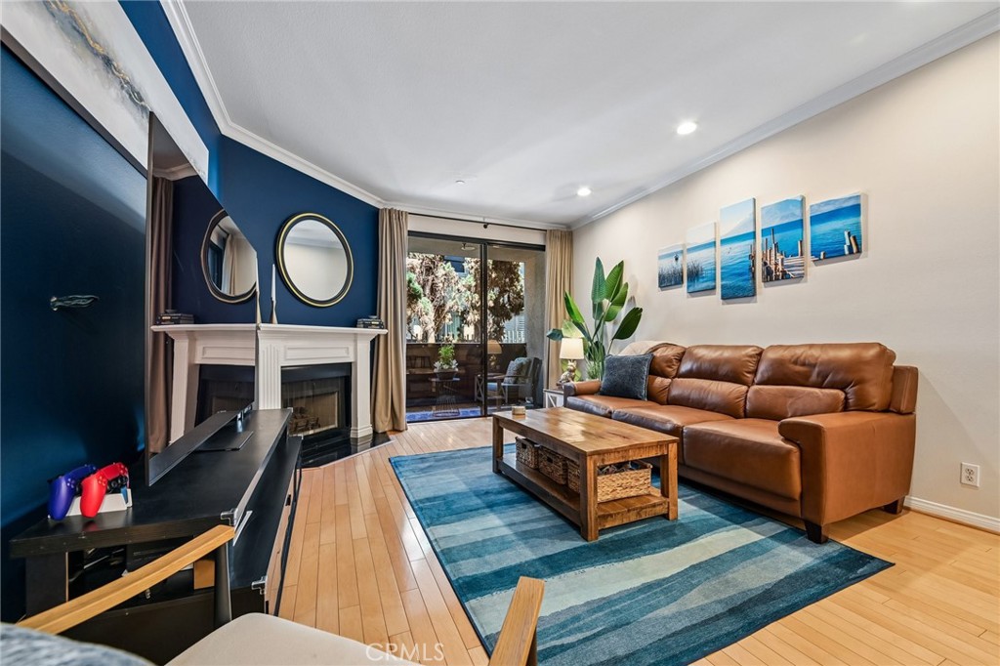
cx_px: 500
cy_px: 333
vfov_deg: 81.2
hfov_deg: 104.3
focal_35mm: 14
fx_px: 389
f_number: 8
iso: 250
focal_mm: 14
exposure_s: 1/3.33
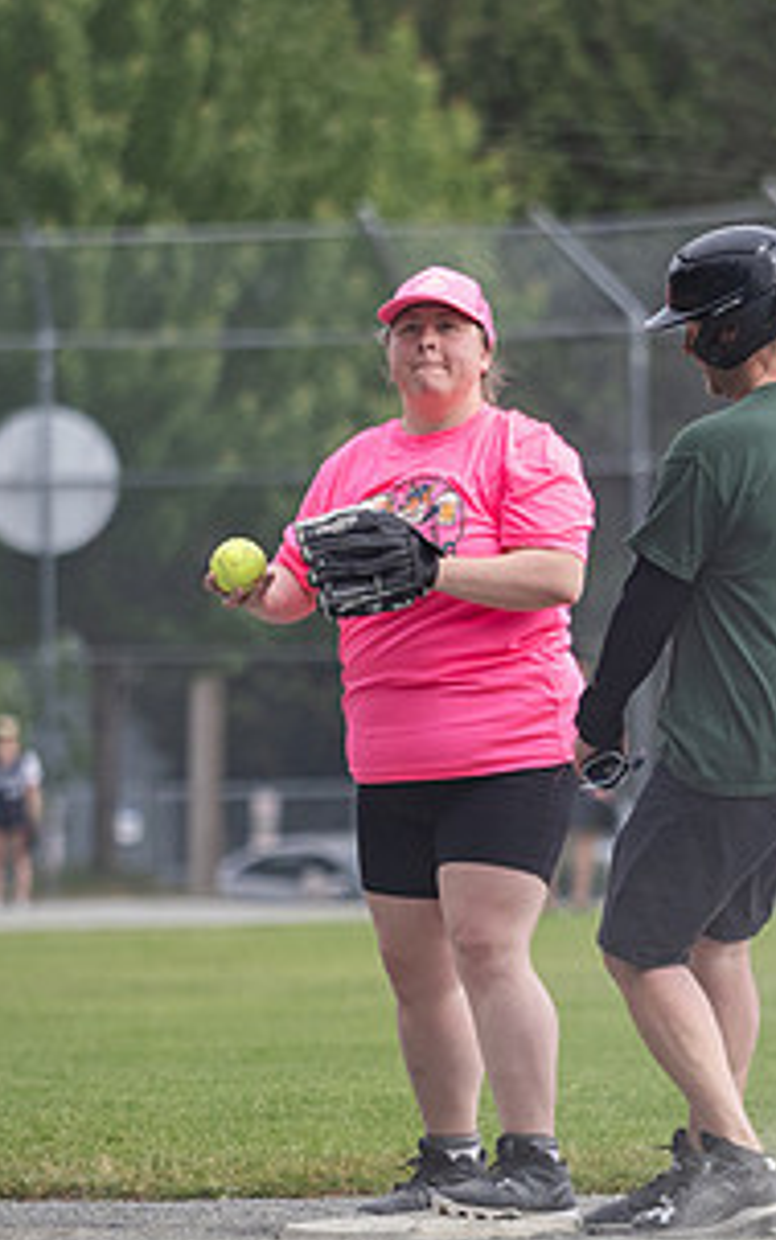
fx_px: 20621
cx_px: 743
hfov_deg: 2.2
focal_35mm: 610
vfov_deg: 3.4
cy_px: 716
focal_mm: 150
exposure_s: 1/1600
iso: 320
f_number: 2.8
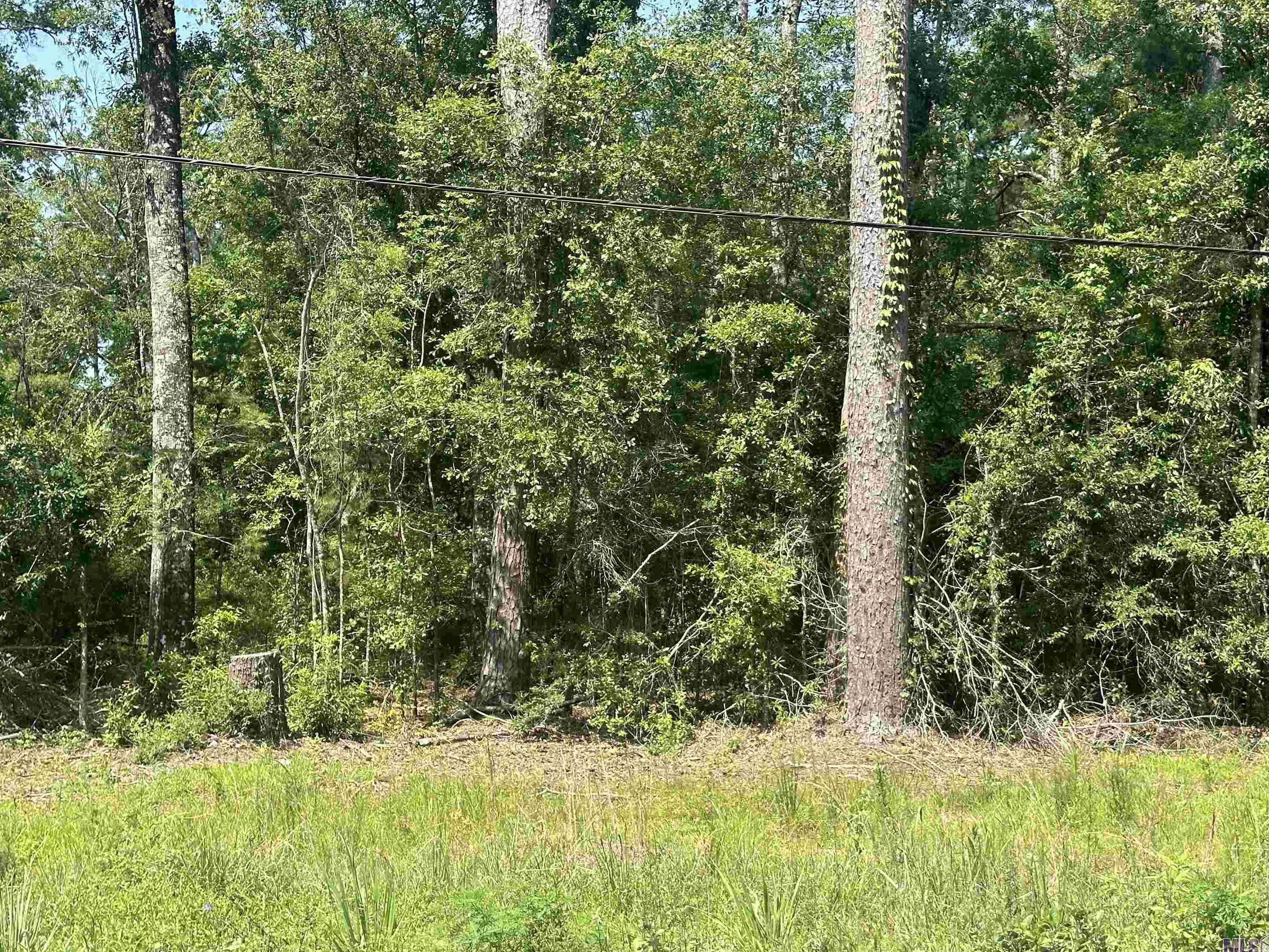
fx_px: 1796
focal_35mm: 49
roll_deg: -0.5
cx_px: 638
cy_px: 477
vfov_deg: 29.7
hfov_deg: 38.9
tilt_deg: +2.2
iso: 64
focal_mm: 6.86
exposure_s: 1/1185
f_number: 1.78
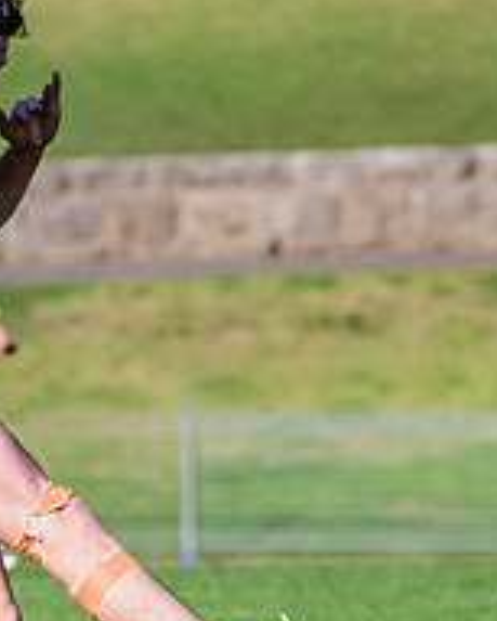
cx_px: 119
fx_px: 24343
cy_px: 522
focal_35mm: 1325
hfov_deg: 1.2
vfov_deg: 1.5
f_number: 10
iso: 800
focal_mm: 360
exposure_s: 1/1600
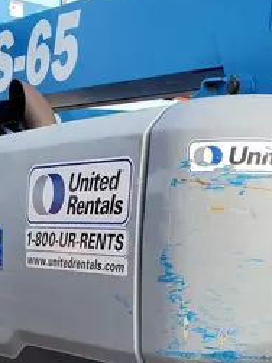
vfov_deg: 23.7
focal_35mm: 76
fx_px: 797
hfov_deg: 19.1
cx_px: 229
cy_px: 419
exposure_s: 1/382
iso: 50
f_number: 2.4
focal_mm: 4.3
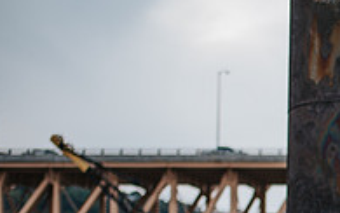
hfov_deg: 18.4
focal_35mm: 106
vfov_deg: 11.8
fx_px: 982
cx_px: 429
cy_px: 315
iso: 100
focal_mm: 35
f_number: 1.8
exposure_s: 1/800
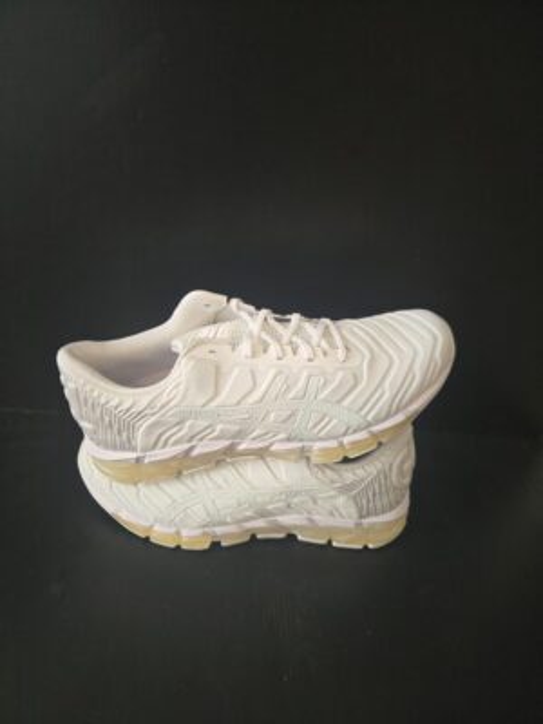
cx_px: 272
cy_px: 362
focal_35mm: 23
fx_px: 481
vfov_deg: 73.9
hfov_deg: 58.9
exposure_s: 1/120
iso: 800
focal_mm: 5.4
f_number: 1.8
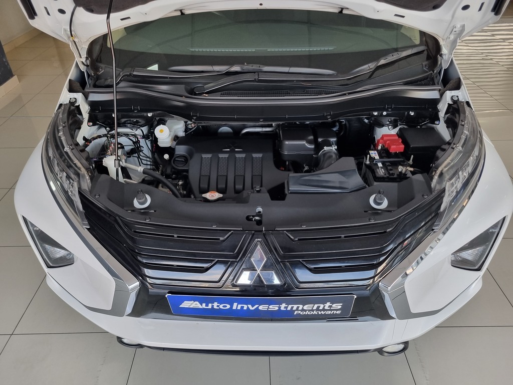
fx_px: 385
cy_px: 192
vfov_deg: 53.1
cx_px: 256
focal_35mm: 26
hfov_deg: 67.3
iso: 80
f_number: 1.8
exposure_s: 1/100
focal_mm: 5.4
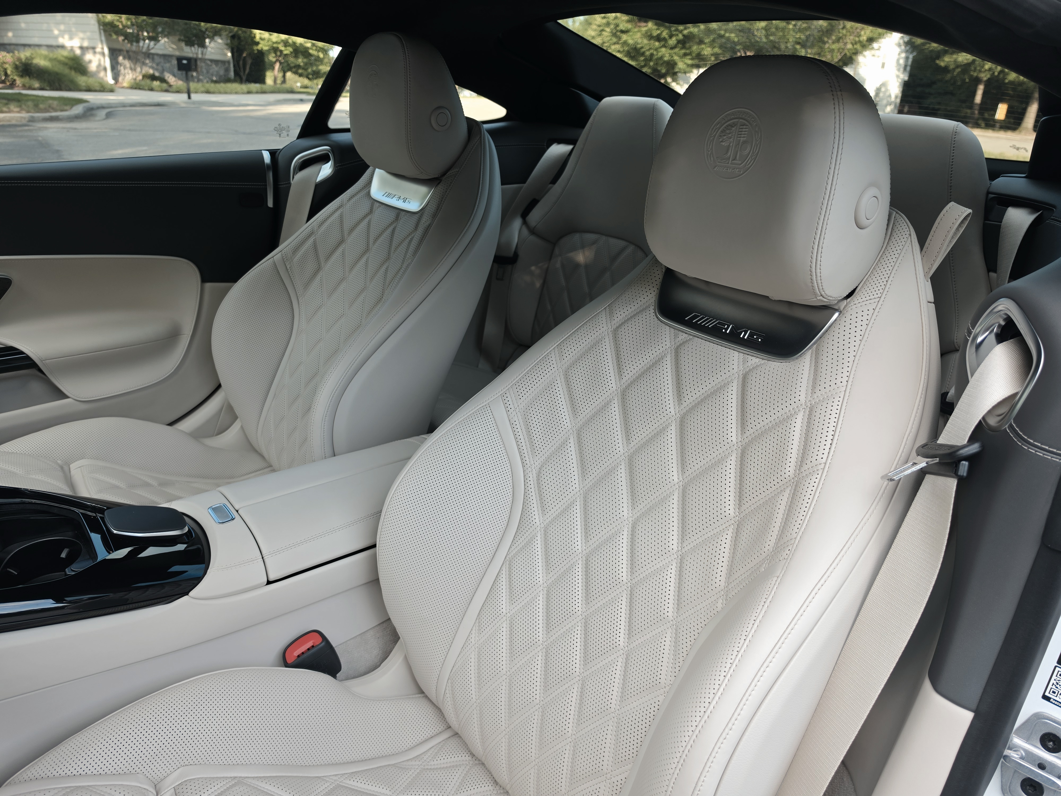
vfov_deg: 58.9
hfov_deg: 73.9
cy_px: 398
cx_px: 530
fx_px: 705
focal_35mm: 23
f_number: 1.4
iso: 32
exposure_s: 1/182
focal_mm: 6.5
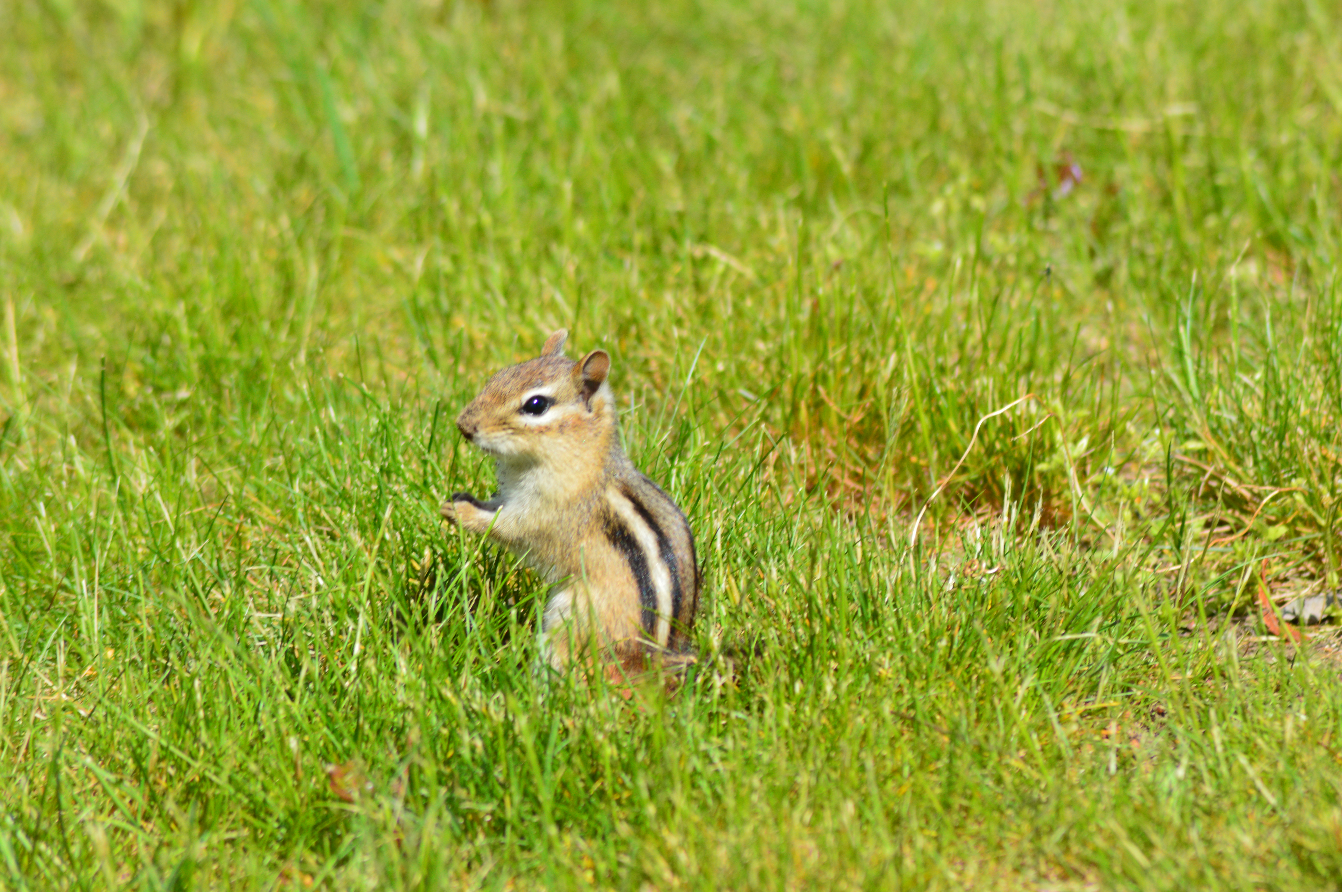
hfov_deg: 4.6
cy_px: 446
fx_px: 16760
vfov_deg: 3.0
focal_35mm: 450
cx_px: 671
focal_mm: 300
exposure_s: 1/500
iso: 360
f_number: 11
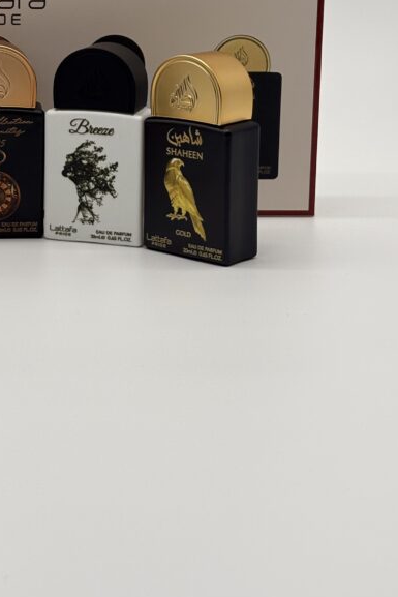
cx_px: 20
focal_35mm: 96
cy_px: 124
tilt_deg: -9.5
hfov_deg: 14.1
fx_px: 1591
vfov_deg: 21.0
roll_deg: +0.5
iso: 40
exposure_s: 1/773
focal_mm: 5.96
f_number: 1.6
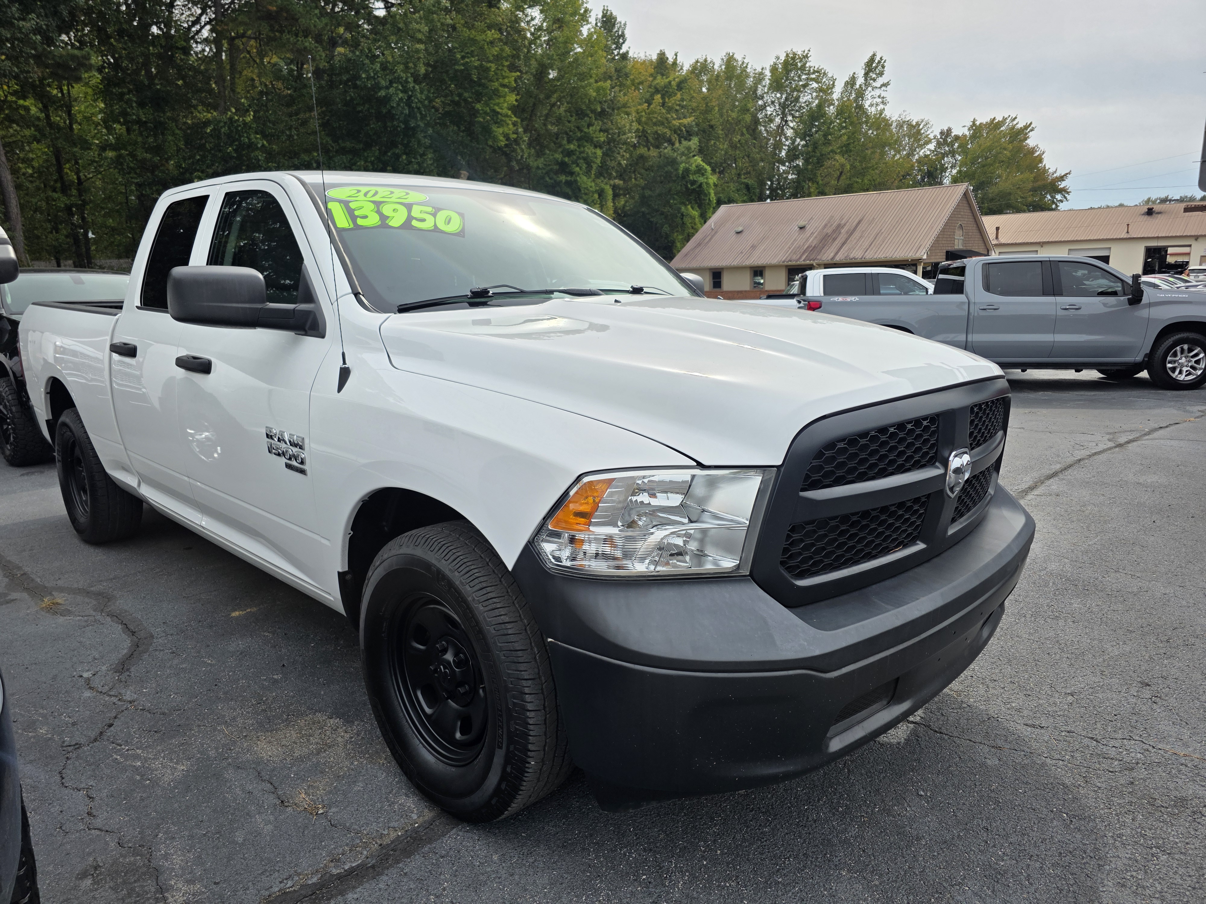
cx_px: 603
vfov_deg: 58.9
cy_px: 452
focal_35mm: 23
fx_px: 801
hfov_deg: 73.9
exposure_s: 1/4766
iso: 80
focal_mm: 6.3
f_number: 1.7
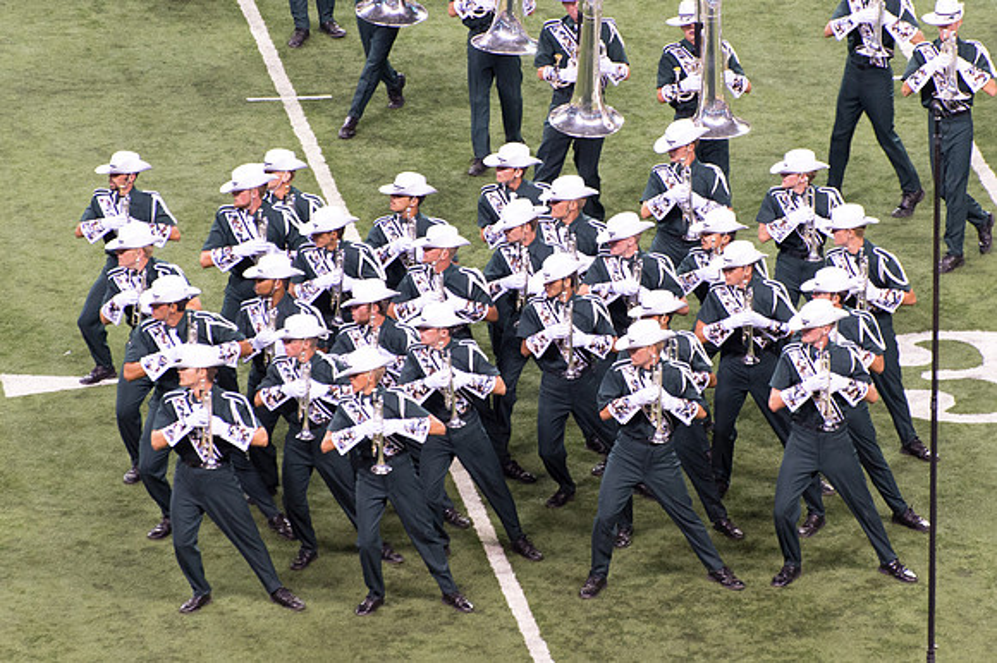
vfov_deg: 3.5
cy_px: 285
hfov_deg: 5.2
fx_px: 10930
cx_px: 589
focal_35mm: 395
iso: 2000
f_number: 5.6
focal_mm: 250
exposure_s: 1/320
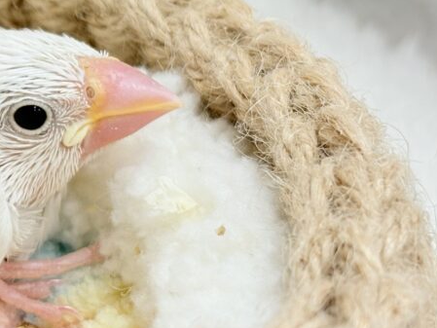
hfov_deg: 13.7
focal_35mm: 139
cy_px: 93
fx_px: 1755
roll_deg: -0.5
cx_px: -133
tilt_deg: -25.0
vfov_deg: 10.7
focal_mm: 5.96
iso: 32
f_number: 1.6
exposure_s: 1/50
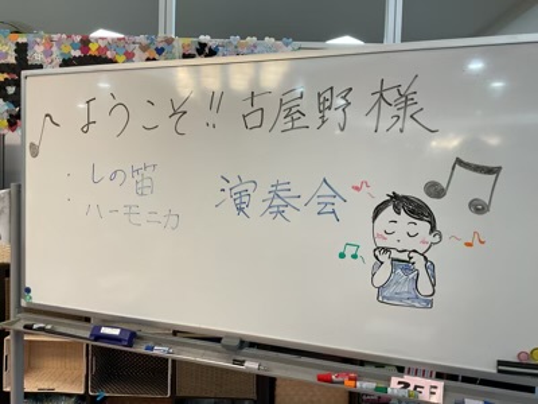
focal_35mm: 29
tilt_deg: -2.6
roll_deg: -0.9
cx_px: 269
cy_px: 202
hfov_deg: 61.7
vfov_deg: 48.2
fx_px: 451
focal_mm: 3
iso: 64
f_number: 1.8
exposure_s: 1/100
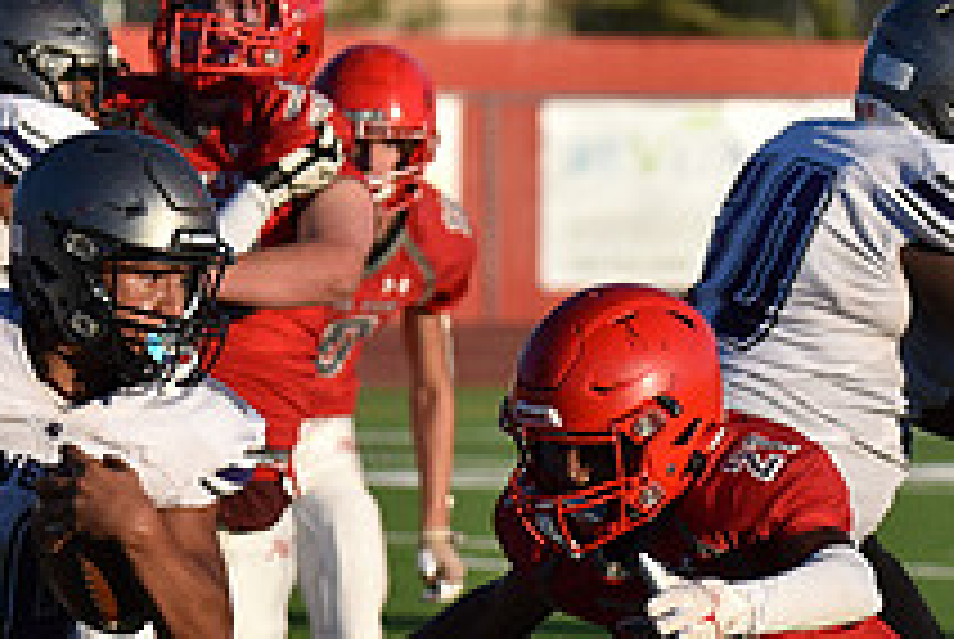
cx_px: 36
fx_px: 13772
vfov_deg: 2.7
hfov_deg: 4.0
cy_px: 502
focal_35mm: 519
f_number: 5.6
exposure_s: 1/4000
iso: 720
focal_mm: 190
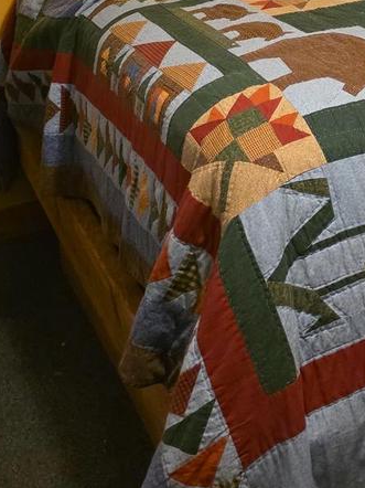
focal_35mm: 80
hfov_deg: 17.0
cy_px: -93
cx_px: 515
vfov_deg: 22.6
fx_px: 1126
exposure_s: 1/120
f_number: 1.7
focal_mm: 6.3
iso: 2000
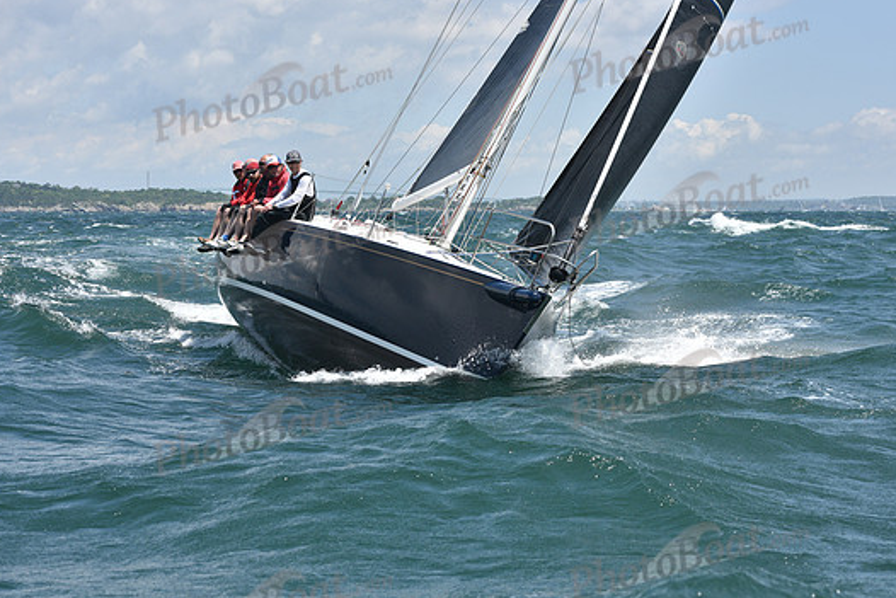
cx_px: 482
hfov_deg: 23.6
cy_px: 319
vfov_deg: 15.9
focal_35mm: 86
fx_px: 2141
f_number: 7.1
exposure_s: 1/1250
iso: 250
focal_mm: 78
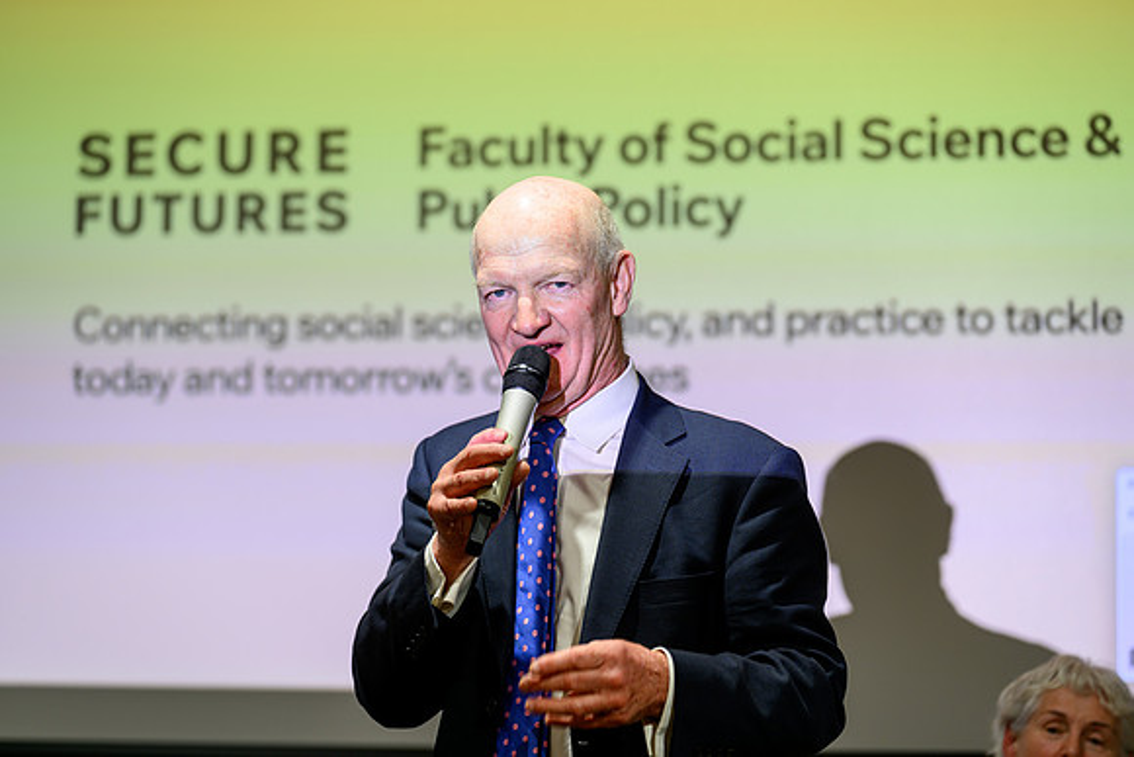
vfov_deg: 13.6
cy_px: 378
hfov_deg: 20.3
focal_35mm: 100
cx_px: 567
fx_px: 3165
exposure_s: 1/100
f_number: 2.8
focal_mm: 100
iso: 72
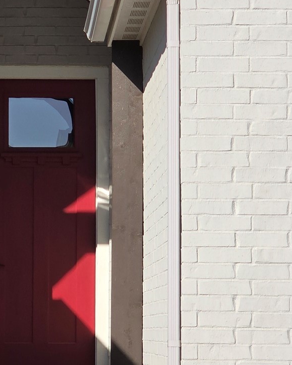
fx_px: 1922
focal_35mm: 178
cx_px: -52
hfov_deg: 8.6
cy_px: 147
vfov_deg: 10.8
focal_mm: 7.9
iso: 50
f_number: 2.4
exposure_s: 1/2308
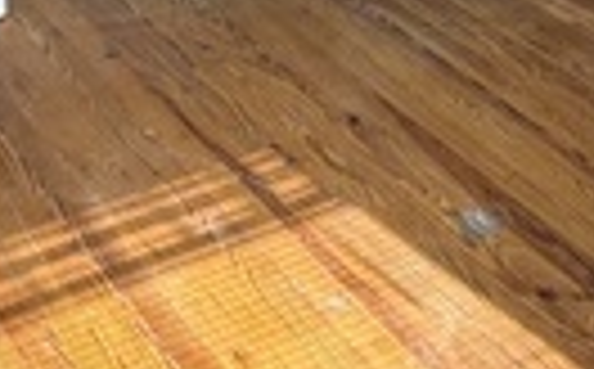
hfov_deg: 26.6
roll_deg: +1.0
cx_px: 54
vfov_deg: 16.3
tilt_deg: -23.1
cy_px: -115
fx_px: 1212
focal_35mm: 75
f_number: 2.2
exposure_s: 1/120
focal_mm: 2.22
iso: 80
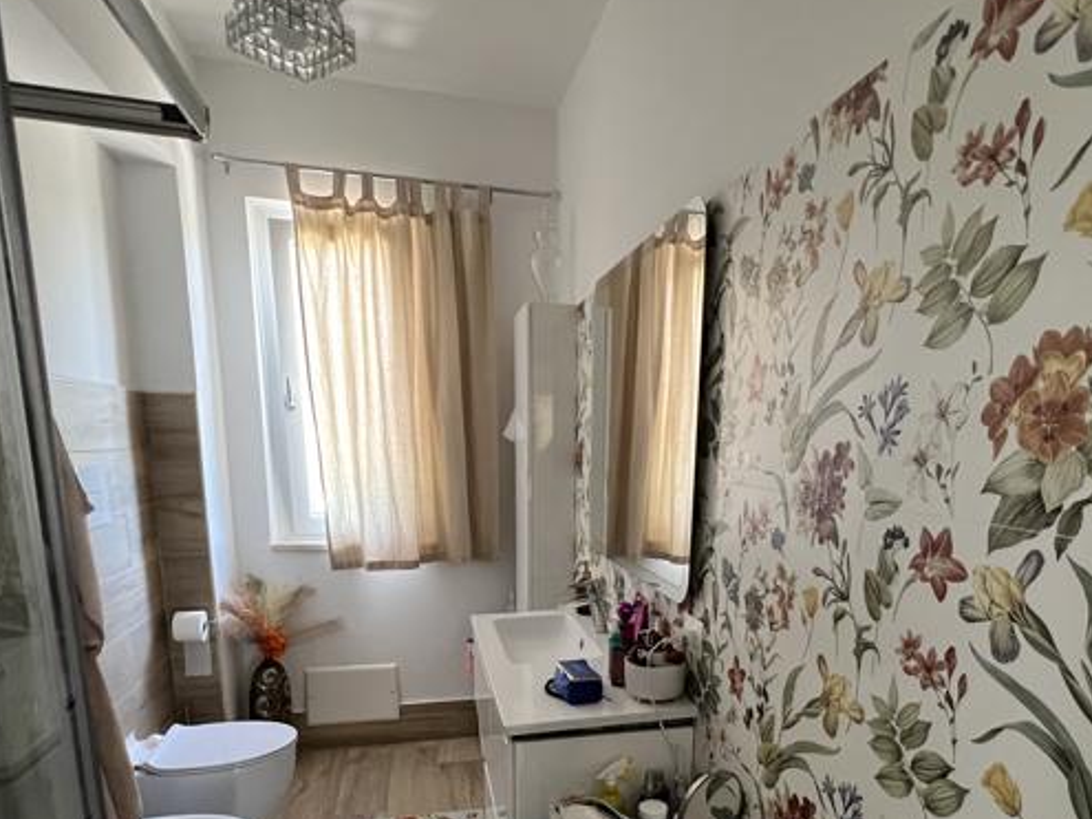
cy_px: 594
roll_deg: -2.0
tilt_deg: -12.3
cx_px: 620
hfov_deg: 78.6
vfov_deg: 60.6
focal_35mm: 21
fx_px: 662
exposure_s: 1/60
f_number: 1.8
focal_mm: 1.57
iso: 400
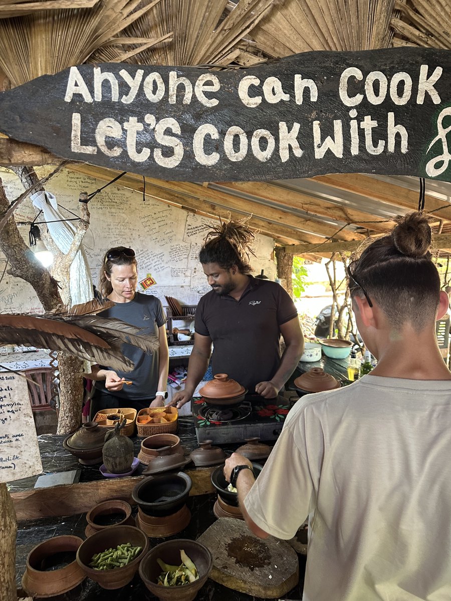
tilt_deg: -5.8
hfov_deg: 56.8
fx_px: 417
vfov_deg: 71.6
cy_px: 300
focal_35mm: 24
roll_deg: +1.0
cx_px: 226
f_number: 1.78
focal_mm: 6.86
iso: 320
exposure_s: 1/50
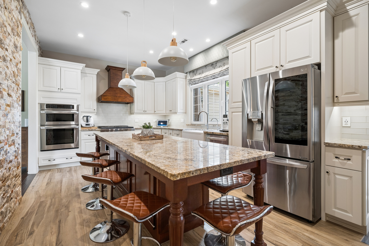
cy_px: 123
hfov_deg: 93.3
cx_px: 184
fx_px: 174
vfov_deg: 70.4
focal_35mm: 17
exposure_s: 1/30
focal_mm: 17
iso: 400
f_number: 8
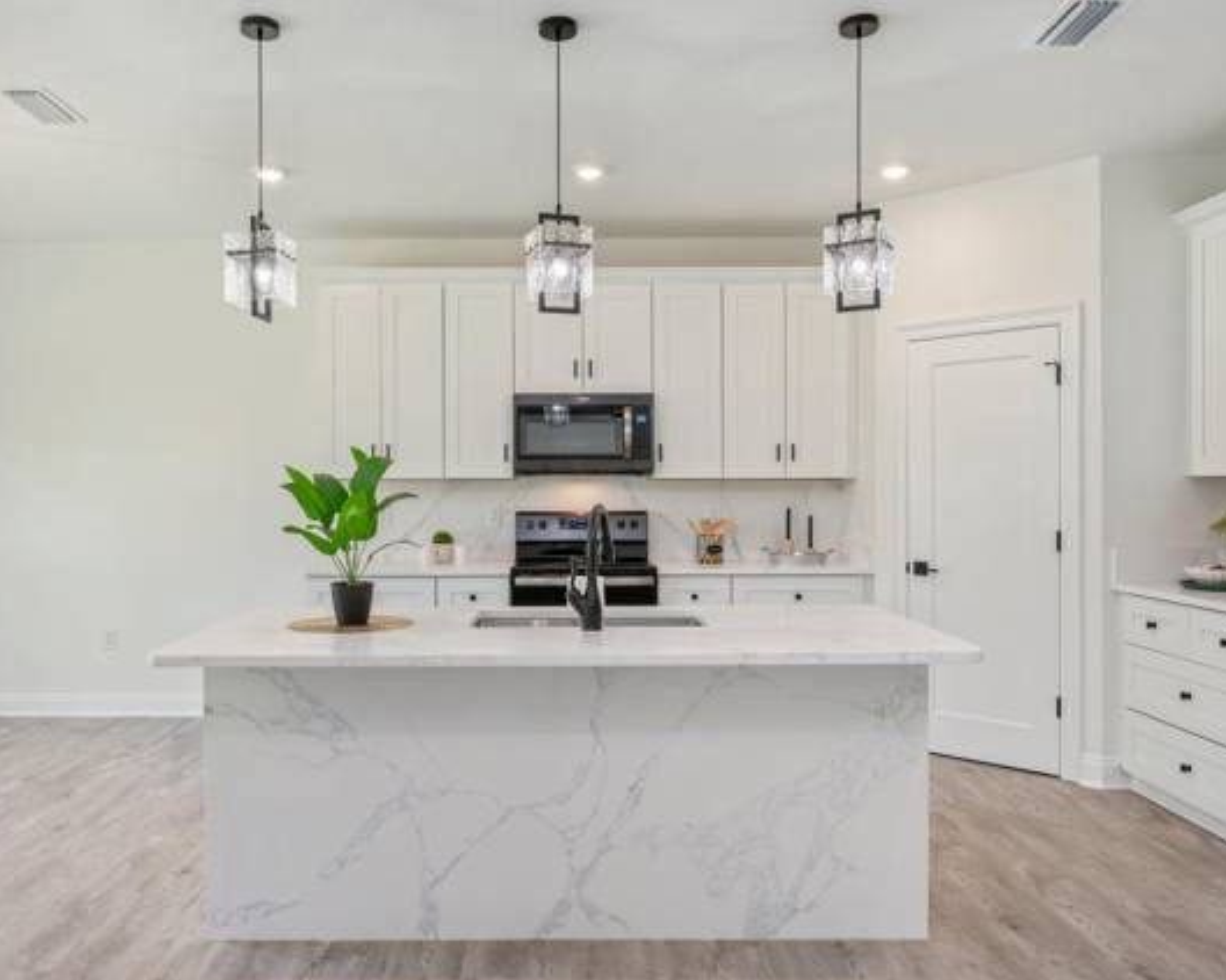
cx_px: 571
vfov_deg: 55.7
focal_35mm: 26
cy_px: 491
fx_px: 927
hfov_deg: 66.9
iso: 400
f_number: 9
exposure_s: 1/30
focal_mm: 22.5
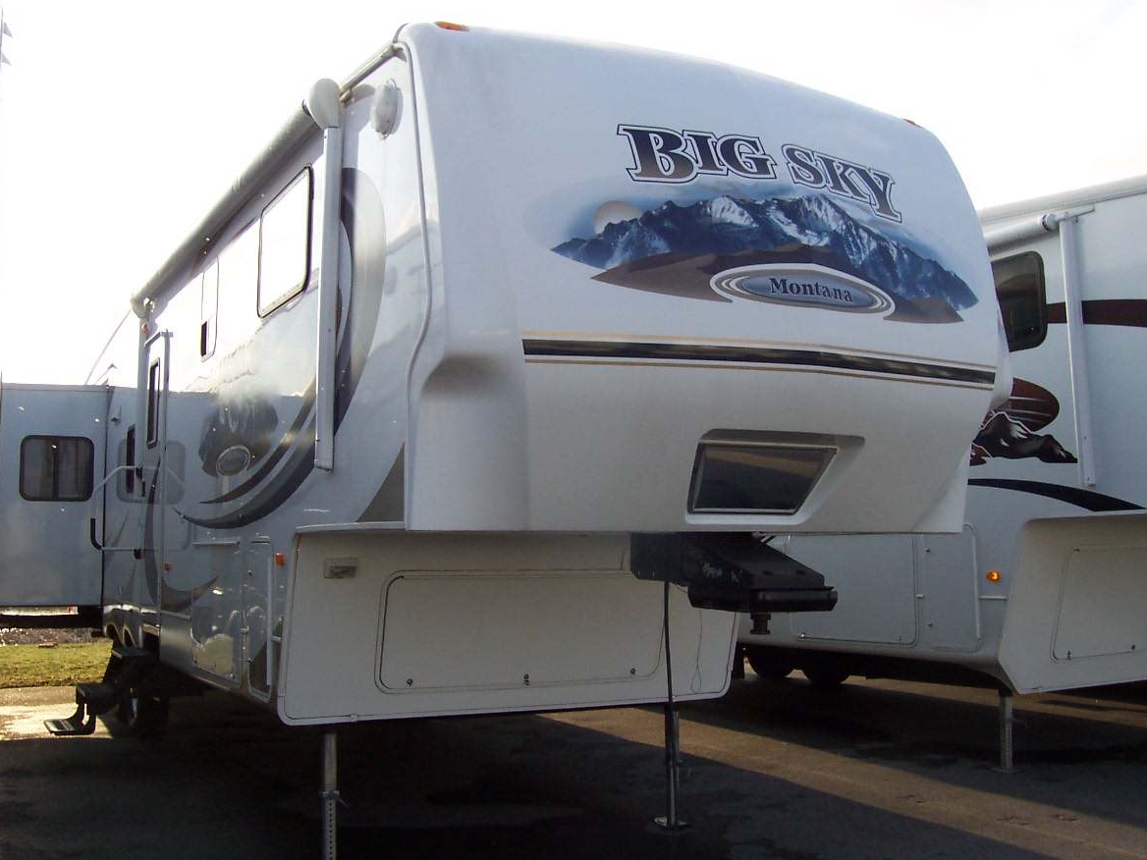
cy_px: 423
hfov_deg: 49.0
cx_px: 577
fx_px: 1259
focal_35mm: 38
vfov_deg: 37.7
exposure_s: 1/180
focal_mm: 5.6
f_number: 5.6
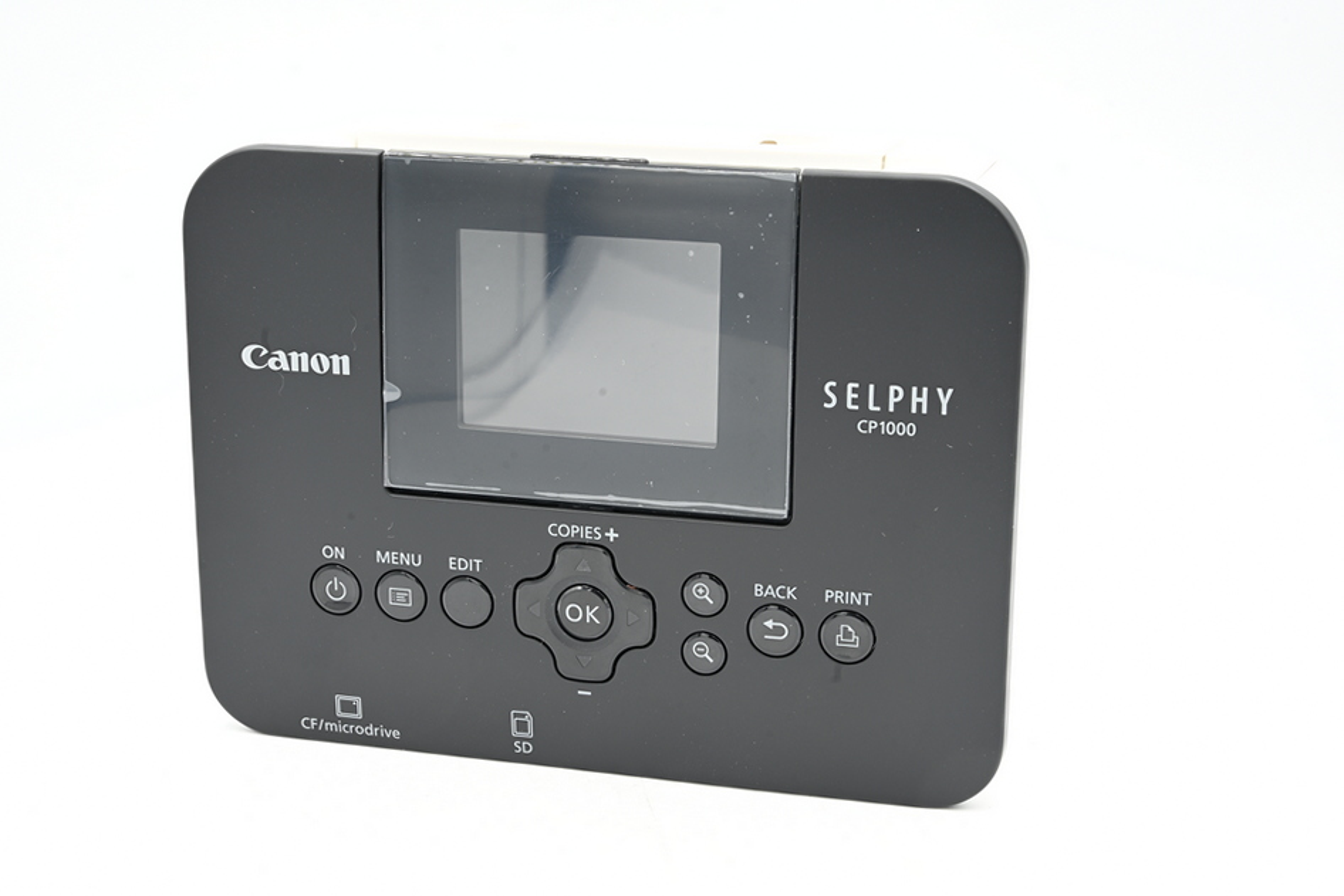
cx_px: 672
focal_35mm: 59
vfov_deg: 23.0
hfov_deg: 33.9
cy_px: 448
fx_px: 2203
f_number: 14
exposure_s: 1/10
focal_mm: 59
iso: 160
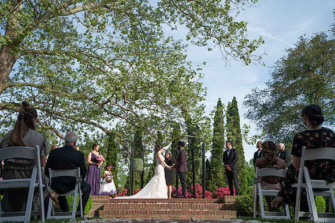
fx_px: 339
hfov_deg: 52.6
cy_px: 109
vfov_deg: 36.5
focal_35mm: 36
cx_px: 163
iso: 50
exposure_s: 1/200
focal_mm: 35
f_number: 5.6
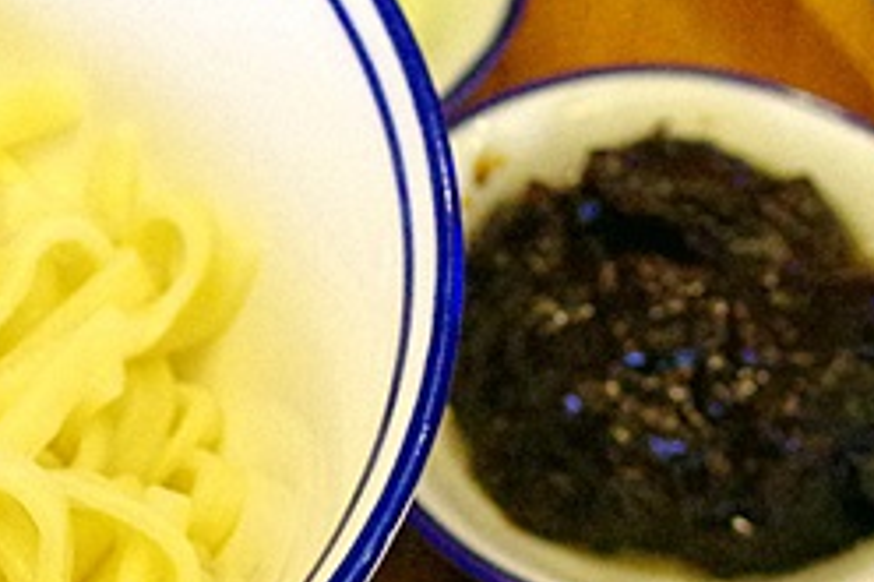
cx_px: -144
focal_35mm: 190
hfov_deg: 10.7
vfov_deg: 7.2
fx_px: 4610
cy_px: 651
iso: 3200
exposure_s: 1/250
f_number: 4
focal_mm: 31
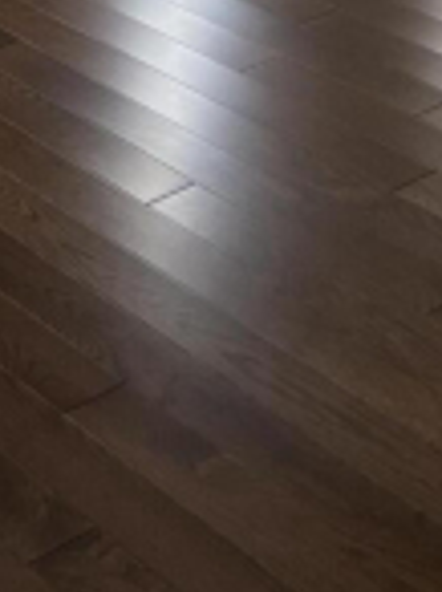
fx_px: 2032
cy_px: -643
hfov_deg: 12.2
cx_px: -77
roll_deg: +2.7
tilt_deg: -6.4
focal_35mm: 119
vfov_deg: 13.7
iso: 32
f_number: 1.5
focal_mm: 5.7
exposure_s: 1/121
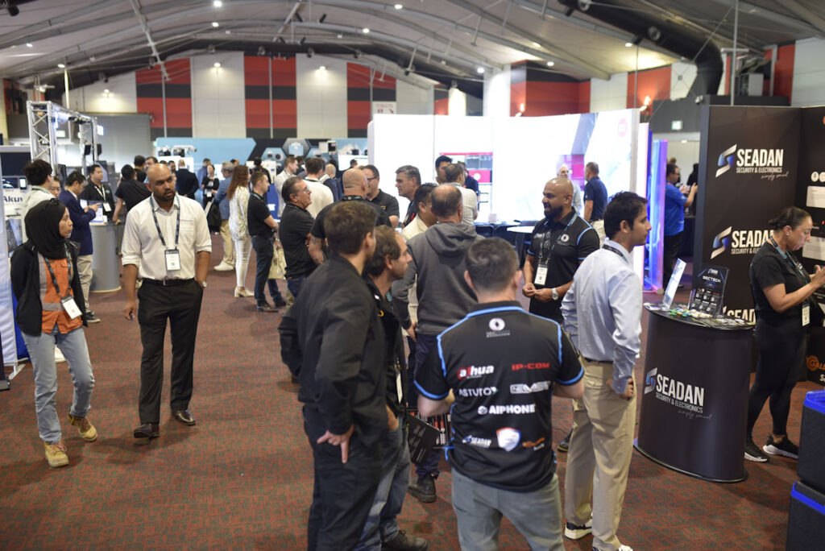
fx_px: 803
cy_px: 276
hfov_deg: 54.4
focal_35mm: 35
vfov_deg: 37.9
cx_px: 412
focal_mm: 35
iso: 800
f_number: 2.2
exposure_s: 1/60
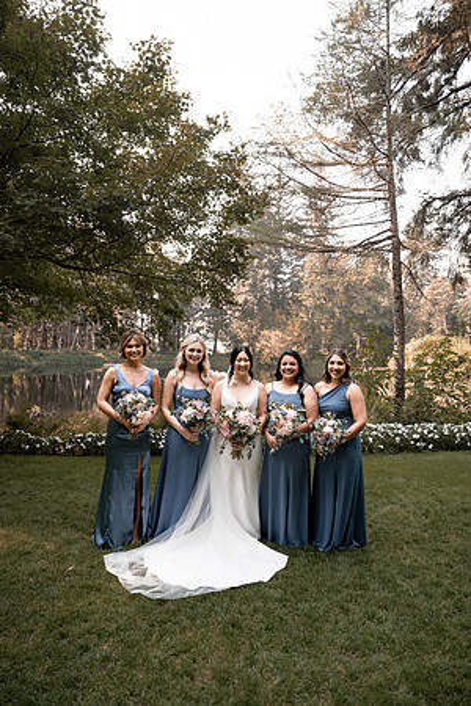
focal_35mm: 24
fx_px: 471
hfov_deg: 53.1
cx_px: 236
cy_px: 353
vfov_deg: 73.7
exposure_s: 1/640
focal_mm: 24
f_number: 2.8
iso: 250
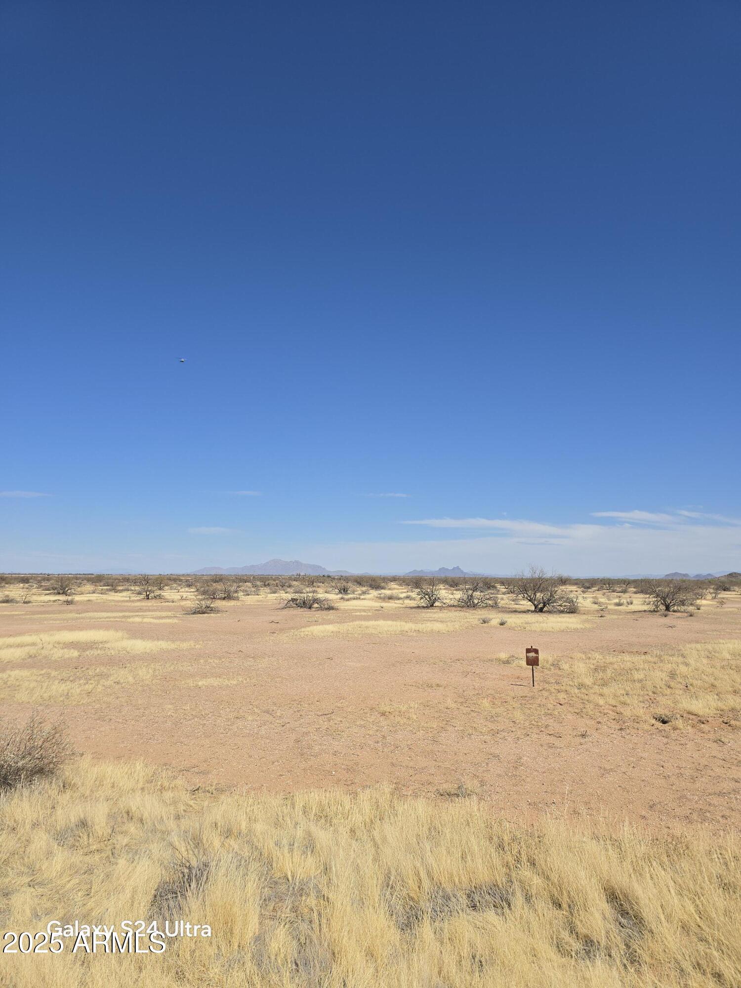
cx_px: 370
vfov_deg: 73.9
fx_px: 656
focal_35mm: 23
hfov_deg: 58.9
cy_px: 494
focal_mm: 6.3
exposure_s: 1/1425
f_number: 1.7
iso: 12
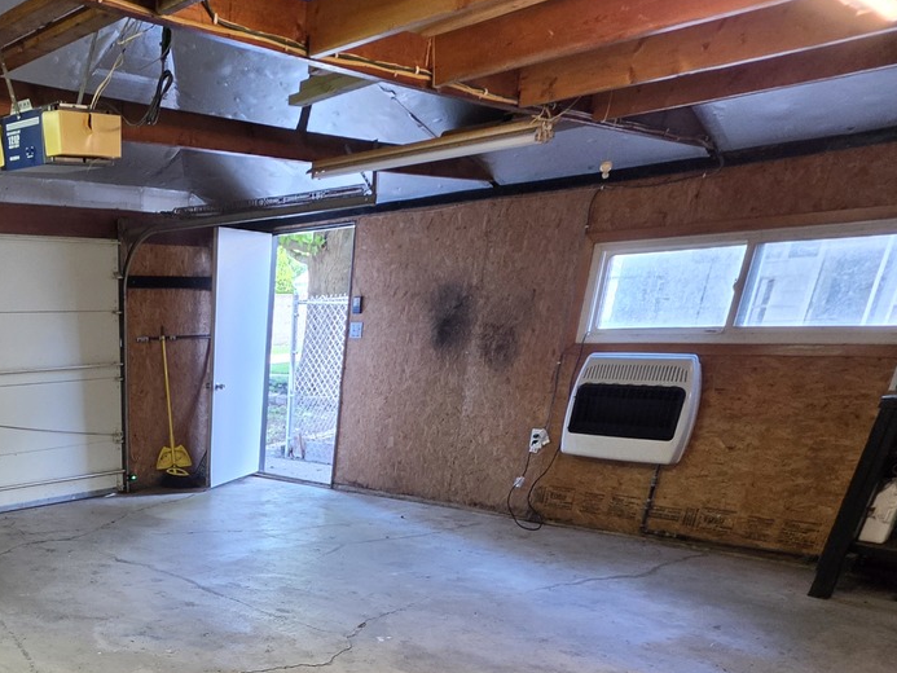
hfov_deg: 57.7
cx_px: 120
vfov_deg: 43.6
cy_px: 679
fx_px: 700
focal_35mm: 27
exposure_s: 1/60
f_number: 1.9
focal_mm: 2.2
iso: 320
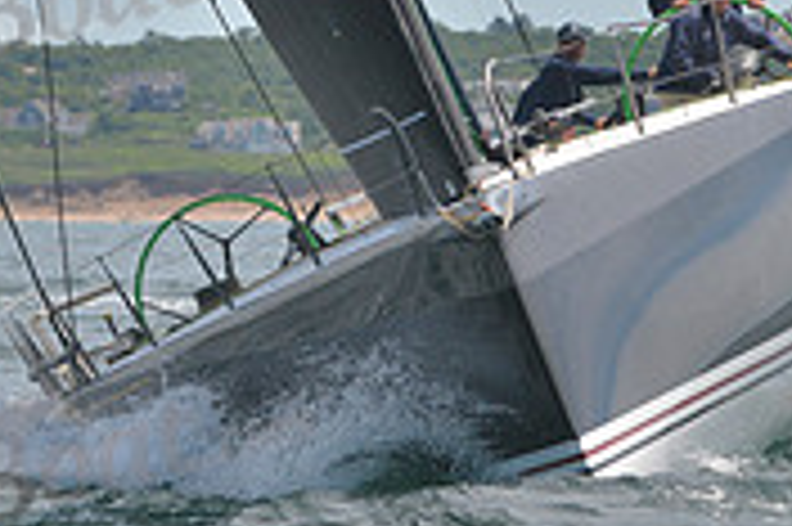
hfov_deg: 2.6
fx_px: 17407
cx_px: 554
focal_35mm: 792
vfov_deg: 1.7
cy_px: 191
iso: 280
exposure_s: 1/800
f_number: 9
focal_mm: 240
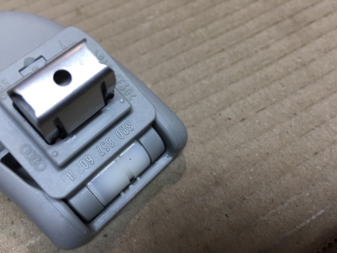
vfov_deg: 48.2
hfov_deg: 61.7
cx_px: 168
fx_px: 282
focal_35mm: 29
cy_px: 126
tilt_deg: -63.5
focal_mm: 4.15
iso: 40
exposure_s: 1/33
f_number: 2.2
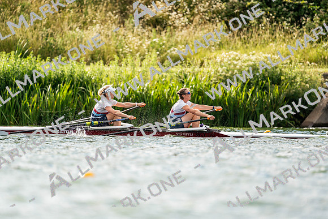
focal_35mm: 600
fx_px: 5468
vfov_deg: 2.3
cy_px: 110
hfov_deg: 3.4
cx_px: 164
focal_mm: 600
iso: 400
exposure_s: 1/2000
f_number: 6.3
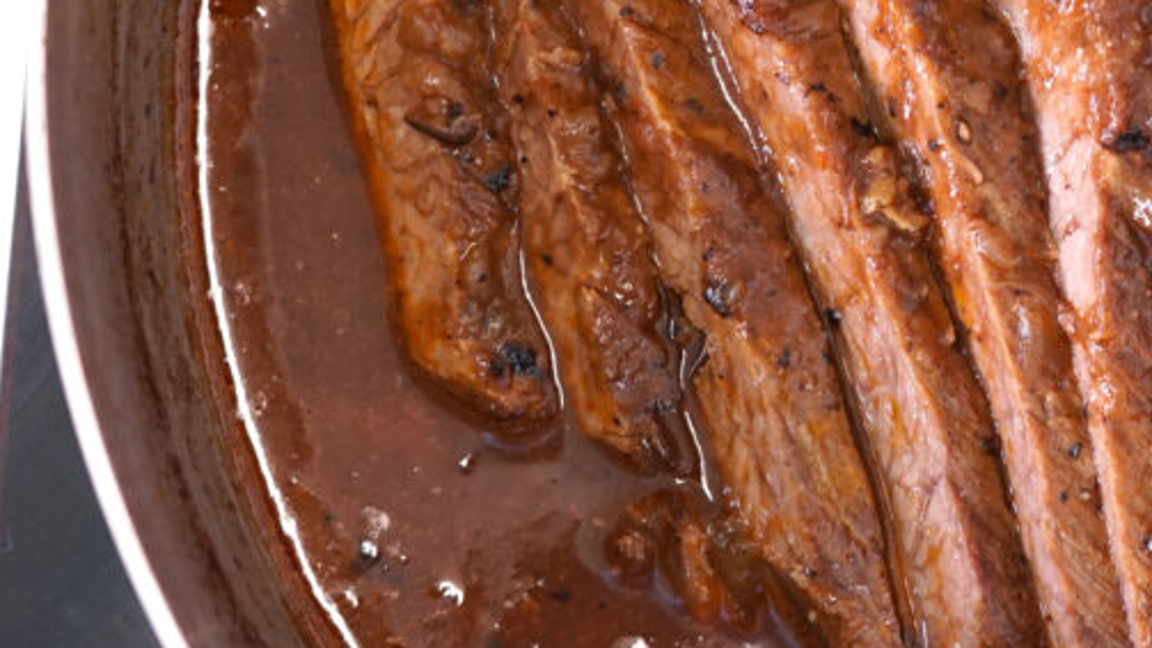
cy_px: 64
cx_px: 1278
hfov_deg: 16.6
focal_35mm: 125
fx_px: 3819
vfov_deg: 9.7
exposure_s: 1/60
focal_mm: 50
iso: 1000
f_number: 3.5
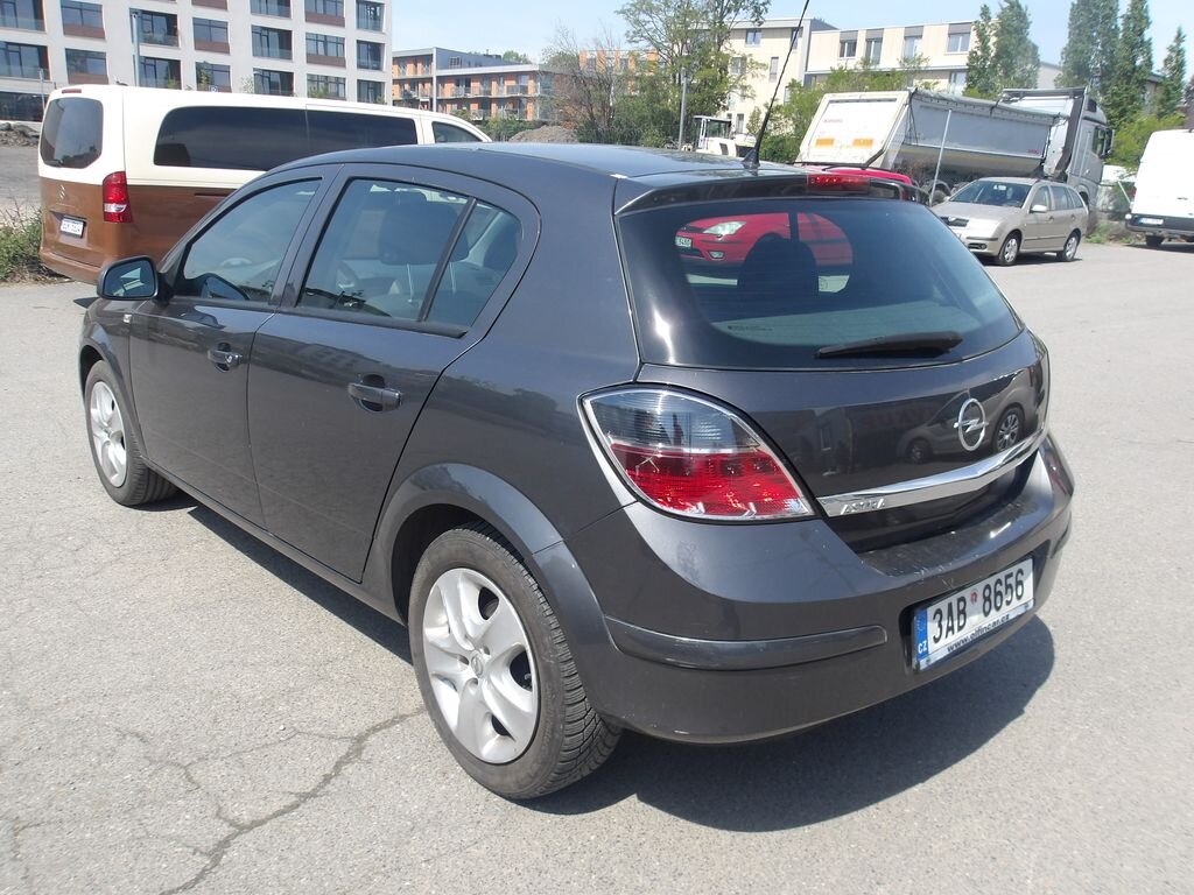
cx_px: 597
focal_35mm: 27
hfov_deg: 65.3
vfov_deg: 51.4
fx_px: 931
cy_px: 448
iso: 100
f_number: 10.4
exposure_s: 1/84
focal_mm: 4.9
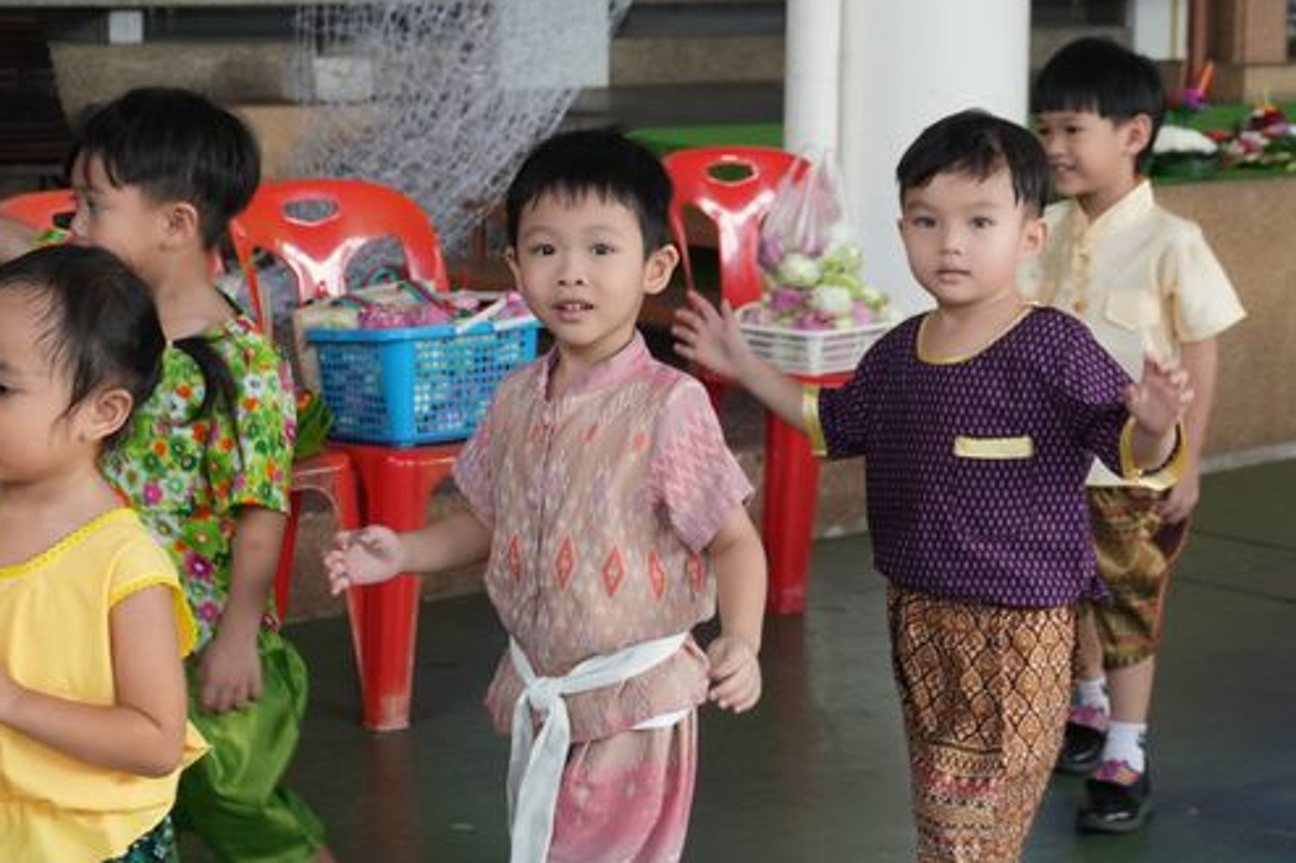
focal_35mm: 86
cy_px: 362
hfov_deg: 23.7
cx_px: 750
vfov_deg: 15.9
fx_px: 3081
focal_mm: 47
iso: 1000
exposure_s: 1/125
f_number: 7.1
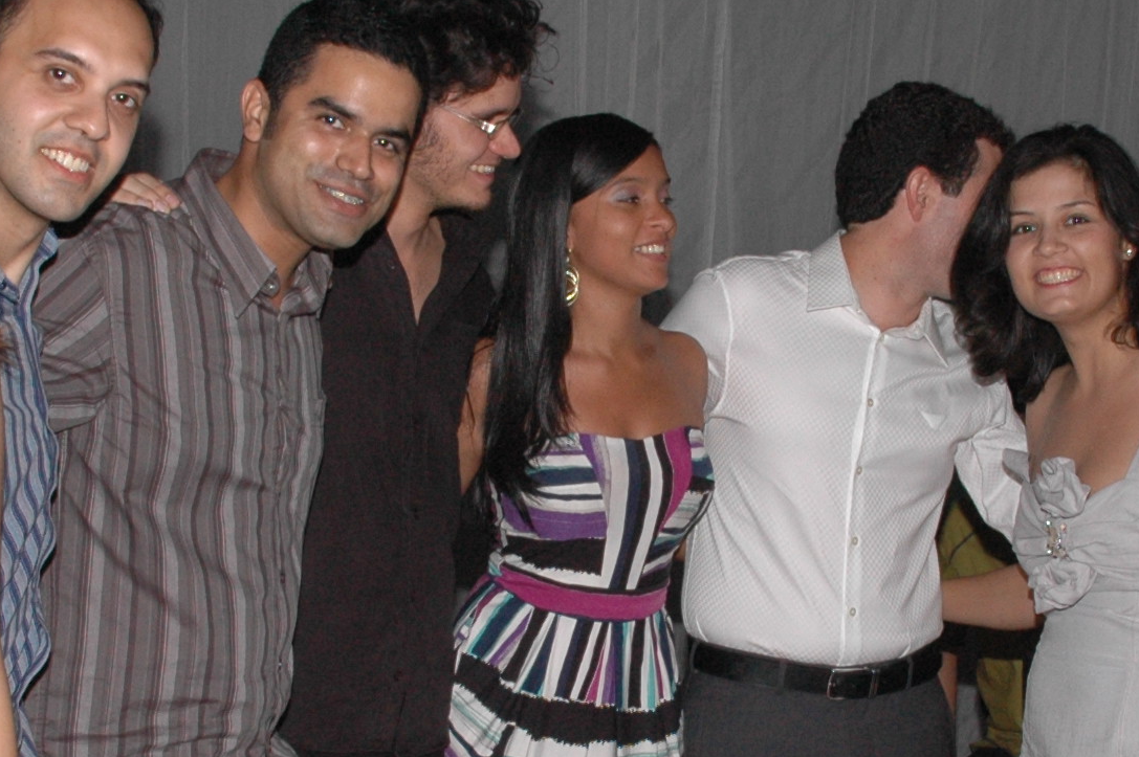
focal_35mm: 83
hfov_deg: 24.4
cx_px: 692
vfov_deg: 16.4
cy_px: 525
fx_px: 2624
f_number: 9
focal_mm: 20
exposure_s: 1/60
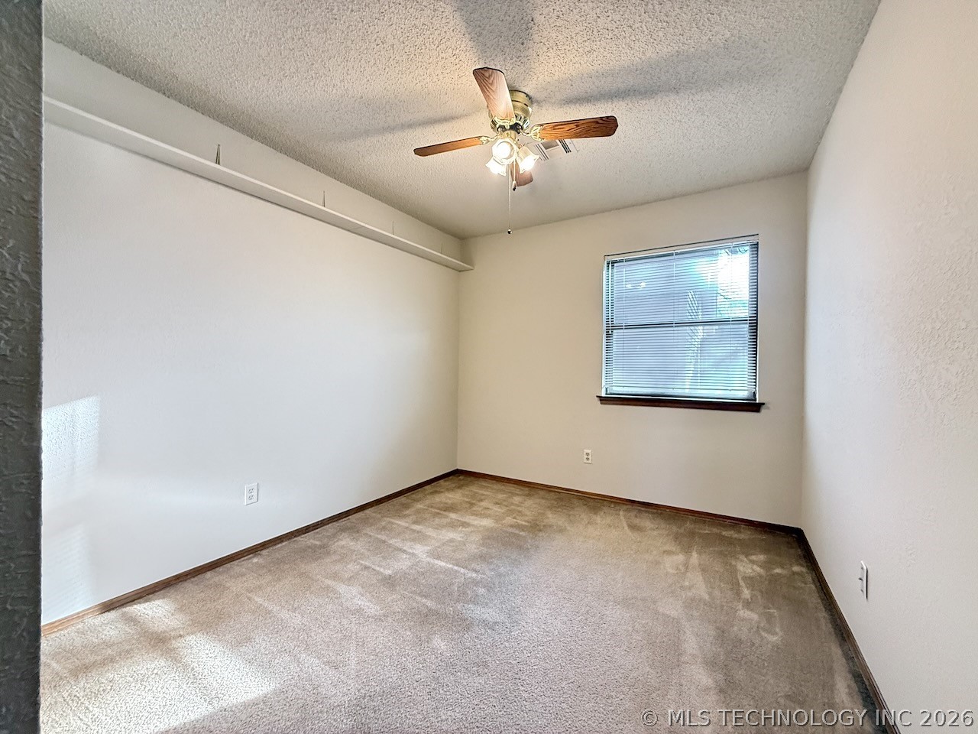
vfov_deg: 85.7
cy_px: 367
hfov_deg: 102.1
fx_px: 396
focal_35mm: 14
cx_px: 489
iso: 640
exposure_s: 1/120
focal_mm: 2.22
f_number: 2.2
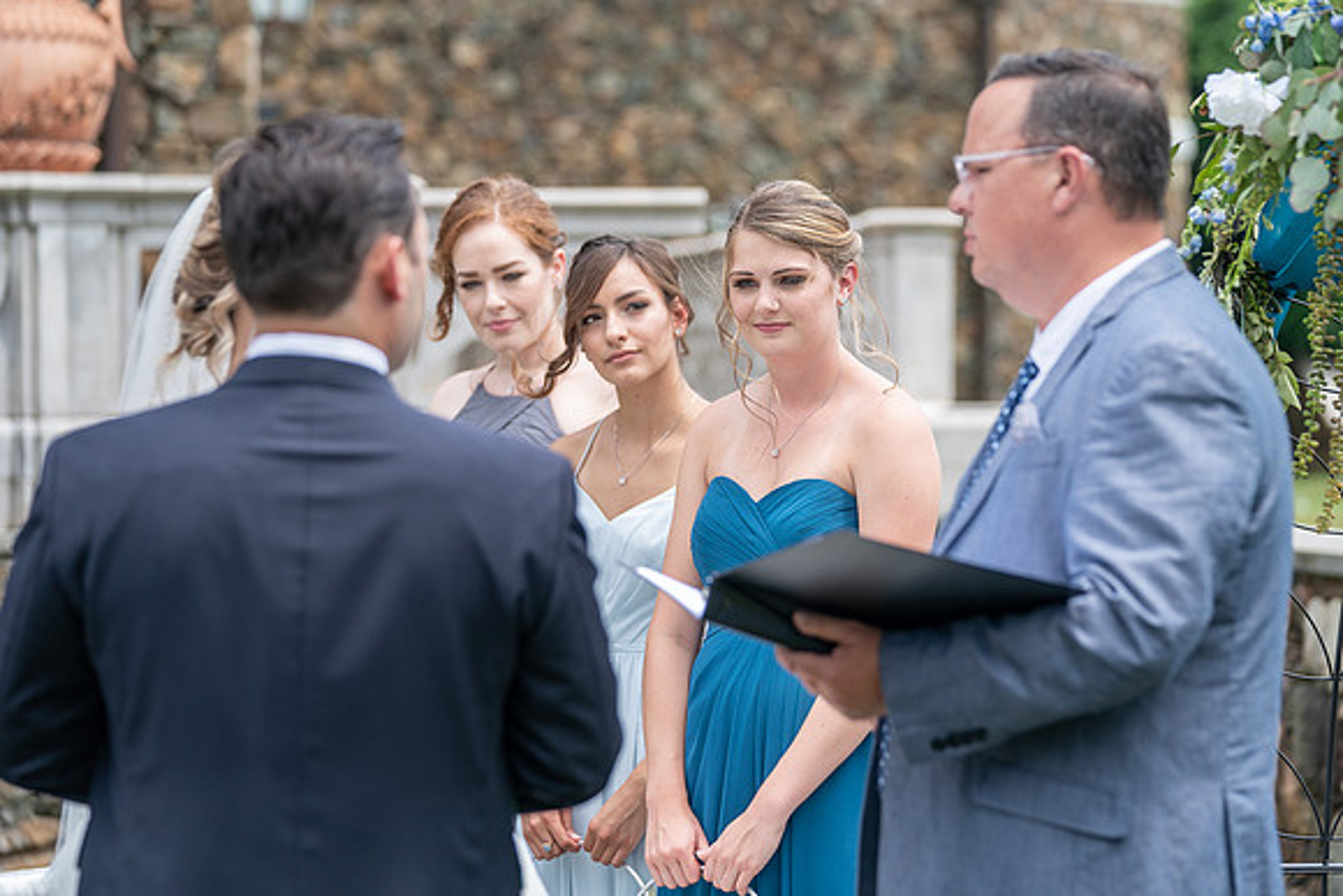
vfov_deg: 10.1
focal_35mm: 136
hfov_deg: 15.1
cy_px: 412
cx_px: 727
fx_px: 5082
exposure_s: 1/640
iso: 100
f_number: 3.5
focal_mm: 124
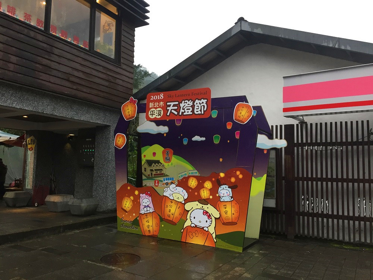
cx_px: 186
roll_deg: -1.9
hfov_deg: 61.7
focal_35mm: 29
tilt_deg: +5.6
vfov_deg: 48.2
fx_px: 312
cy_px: 140
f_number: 2.2
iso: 32
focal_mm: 4.15
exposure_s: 1/30
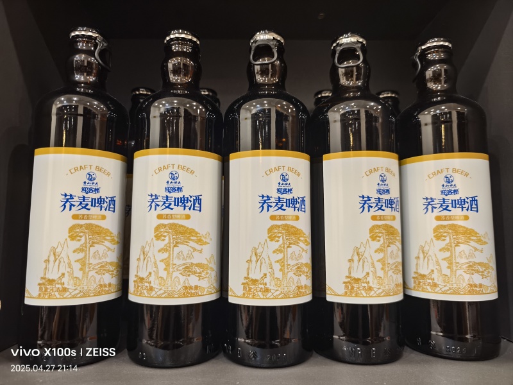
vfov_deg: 58.9
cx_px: 256
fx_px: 341
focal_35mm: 23
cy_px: 192
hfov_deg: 73.9
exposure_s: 1/33.3
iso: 1276
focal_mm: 5.6
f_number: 1.57
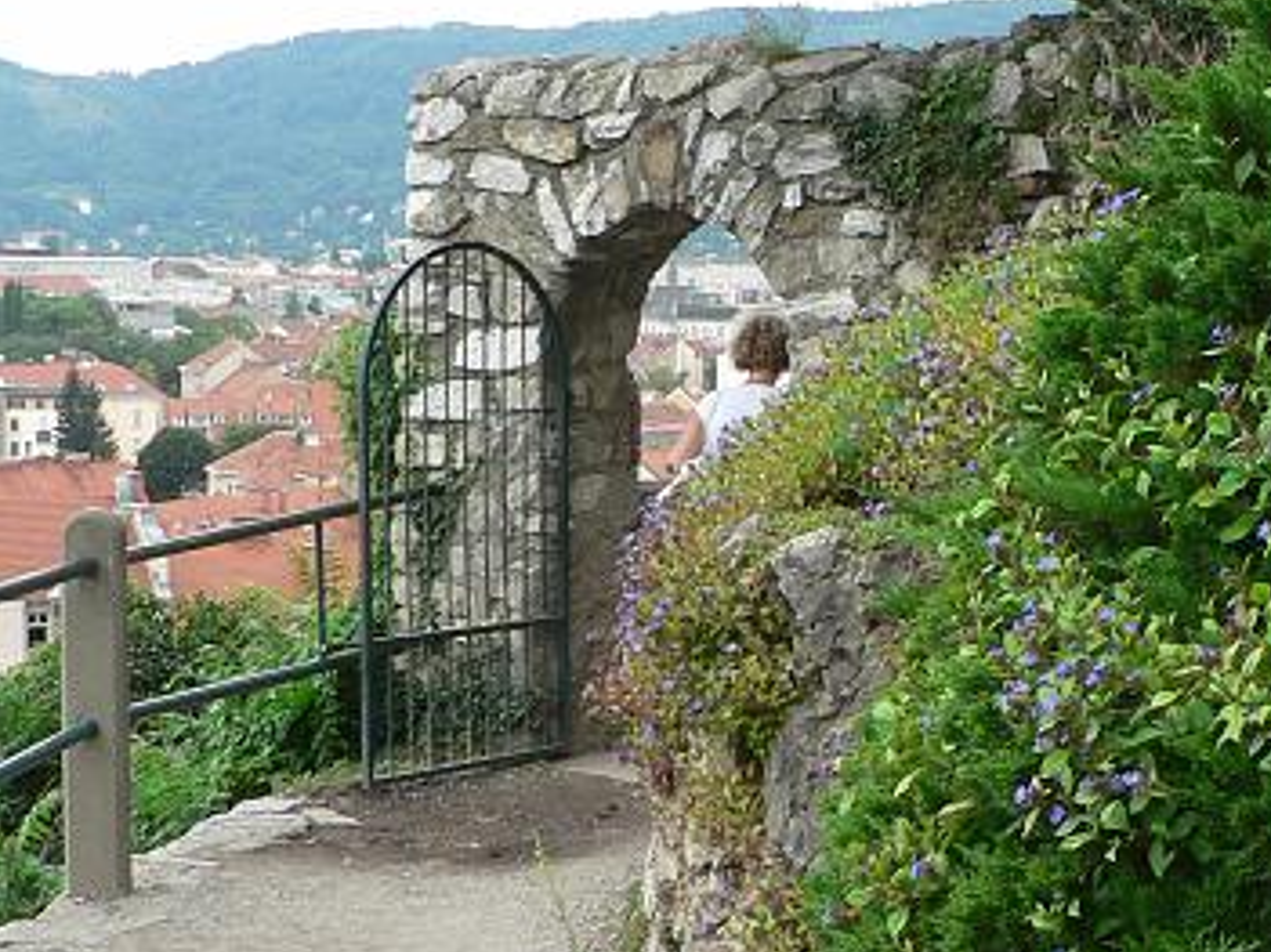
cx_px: 1152
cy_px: 514
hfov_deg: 23.2
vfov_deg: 18.0
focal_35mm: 82
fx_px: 3010
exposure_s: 1/125
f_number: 4
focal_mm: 6
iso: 80
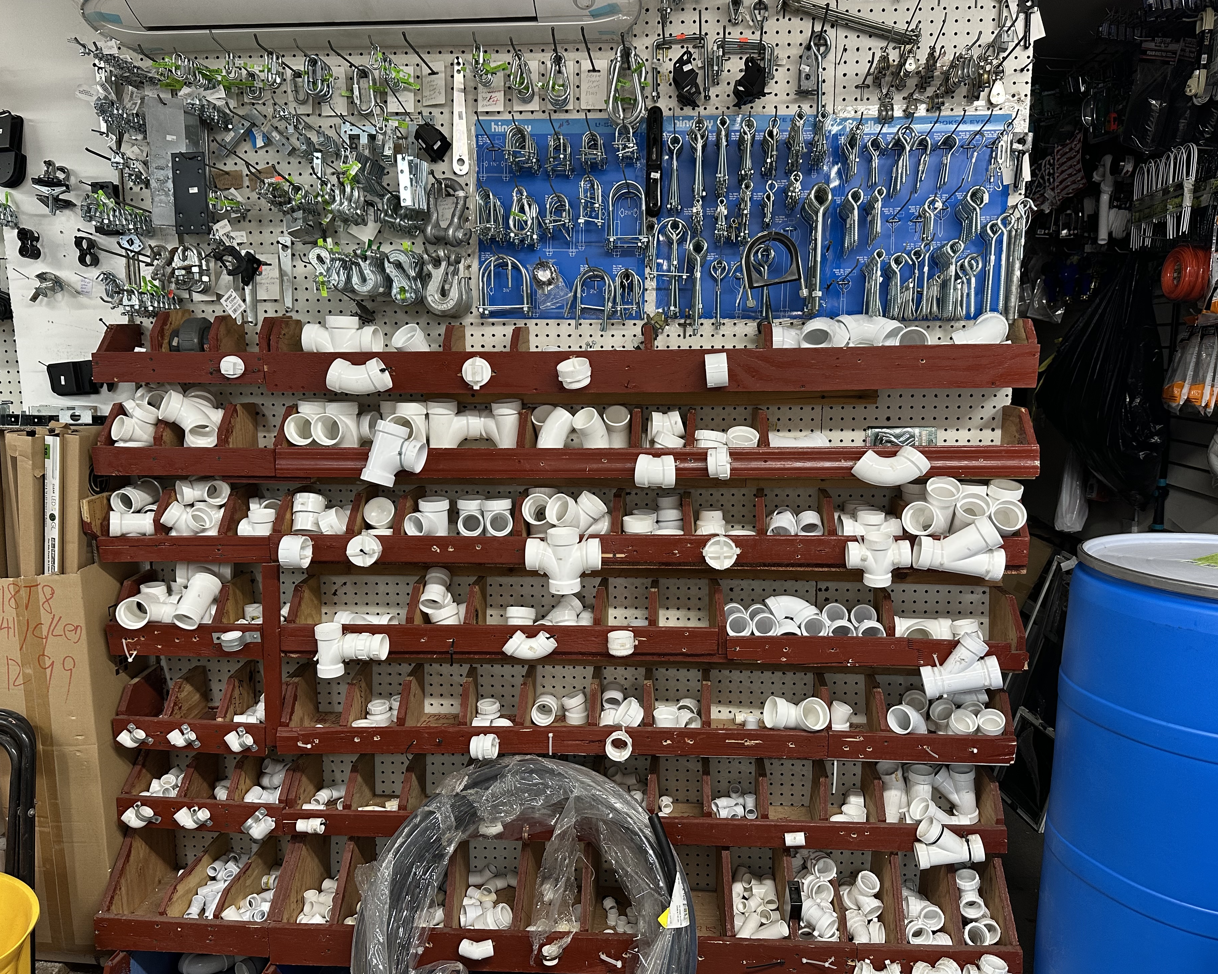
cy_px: 504
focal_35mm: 26
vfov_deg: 54.9
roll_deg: -0.8
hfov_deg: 66.0
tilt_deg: -8.3
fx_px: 937
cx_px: 630
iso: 200
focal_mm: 6.86
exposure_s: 1/60
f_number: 1.78
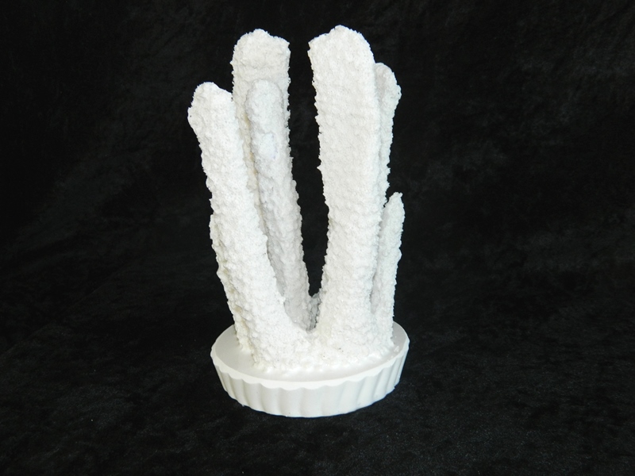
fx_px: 862
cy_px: 238
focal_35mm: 47
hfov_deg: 40.4
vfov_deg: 30.9
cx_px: 318
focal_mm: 8.4
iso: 200
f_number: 3.6
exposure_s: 1/50
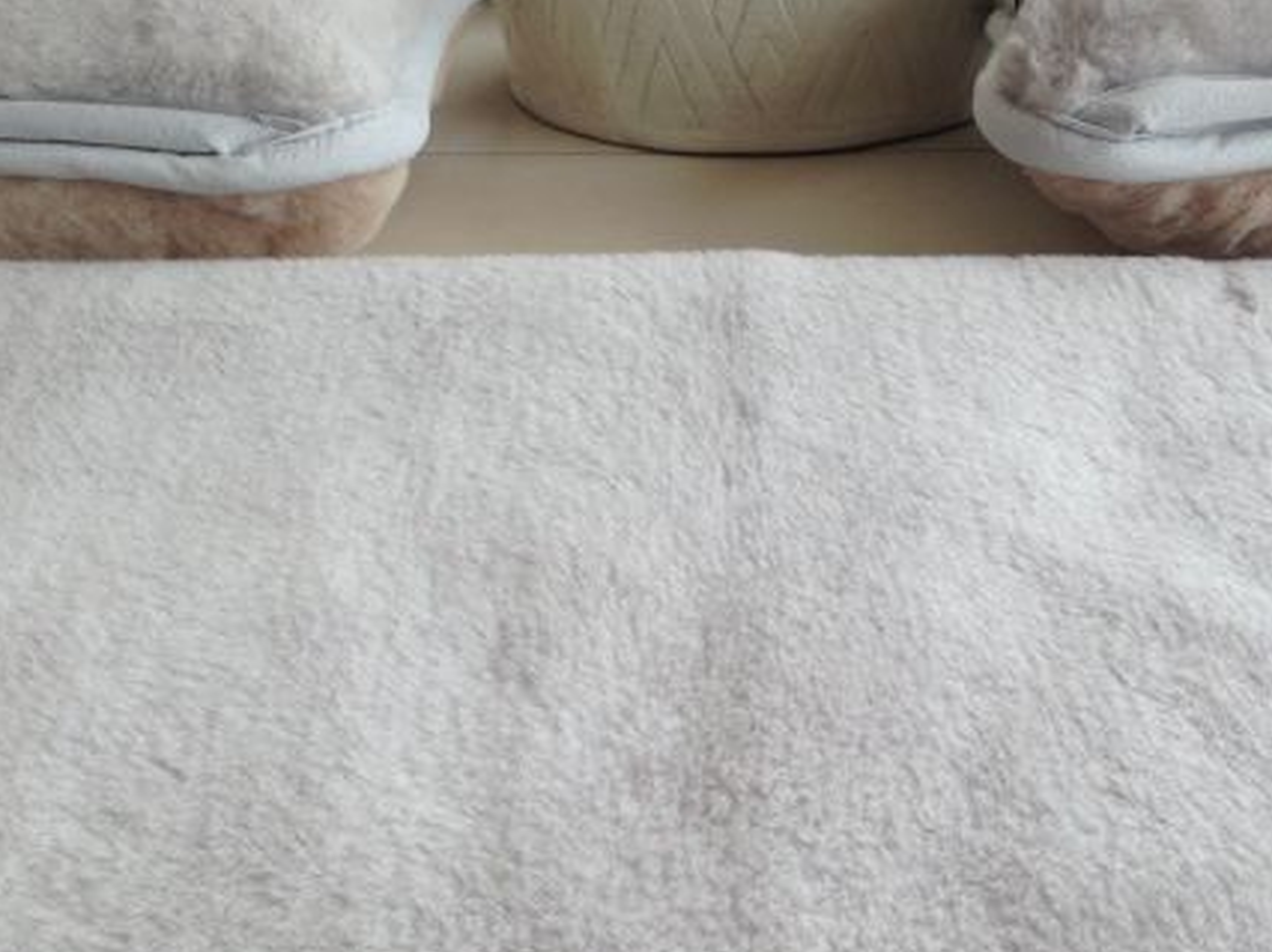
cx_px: 702
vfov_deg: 23.6
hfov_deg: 31.2
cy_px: 457
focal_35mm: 62
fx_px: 2277
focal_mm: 4.13
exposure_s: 1/315
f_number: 2.4
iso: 50
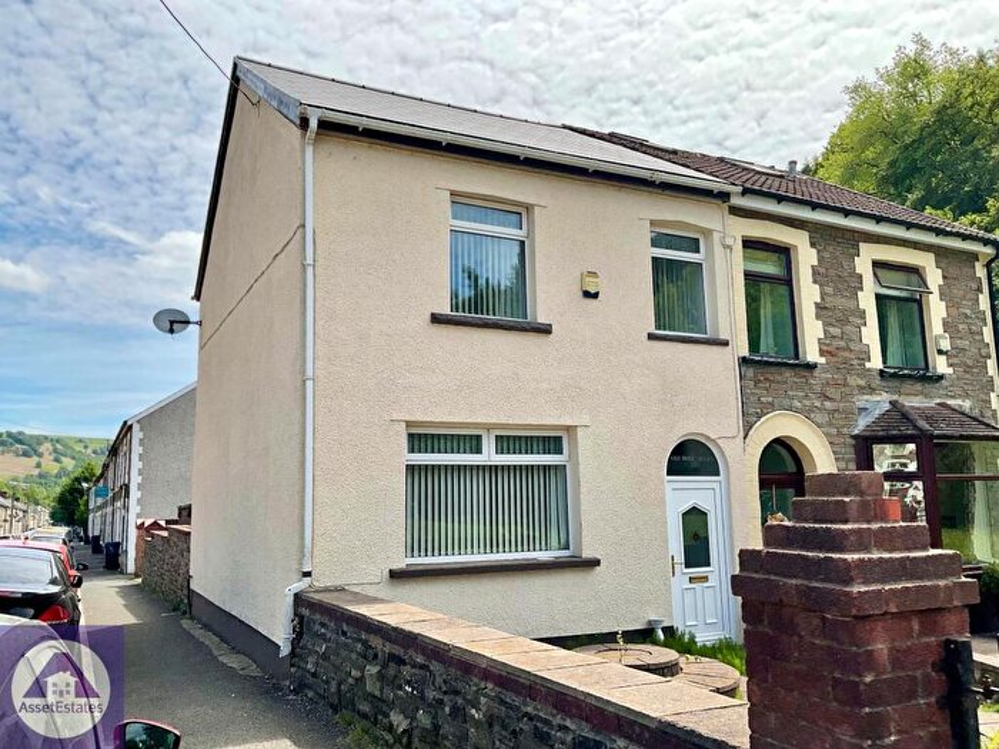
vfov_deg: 48.2
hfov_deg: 61.7
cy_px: 374
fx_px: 837
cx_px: 500
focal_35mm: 29
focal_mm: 3
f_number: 1.8
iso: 16
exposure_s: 1/2320
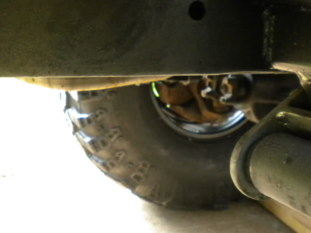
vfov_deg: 25.0
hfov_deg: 32.6
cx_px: 80
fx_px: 521
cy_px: 68
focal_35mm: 58
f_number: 3.1
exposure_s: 1/173
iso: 400
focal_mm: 6.3
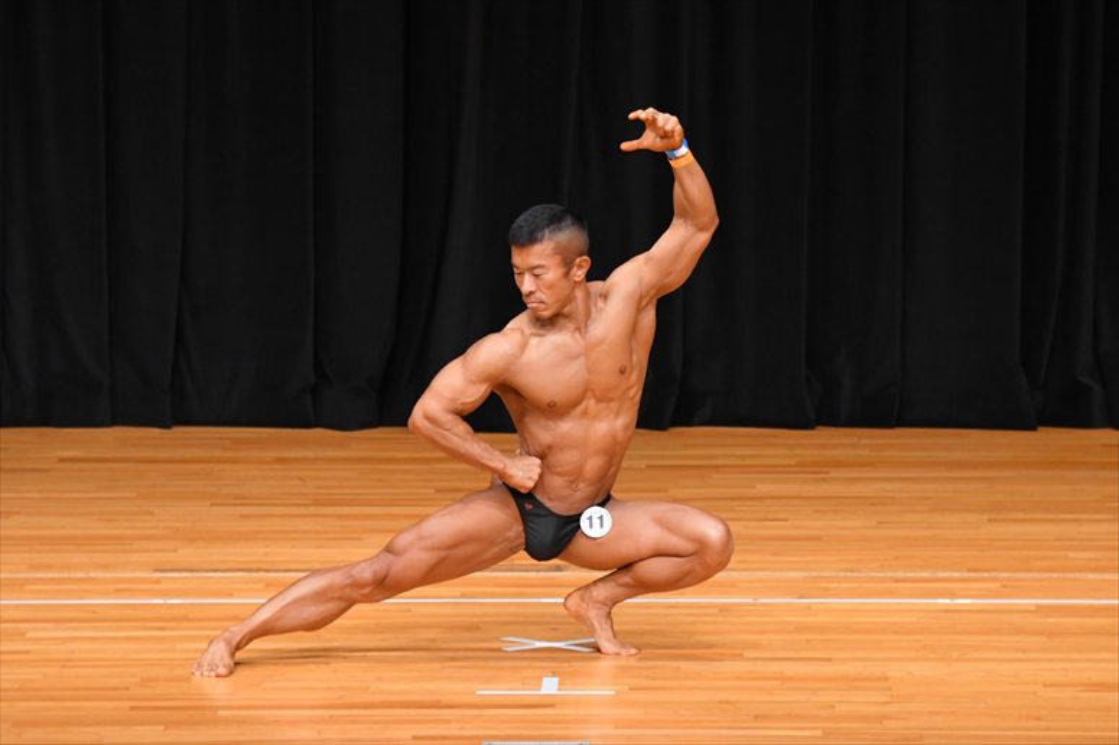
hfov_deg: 6.9
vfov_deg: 4.6
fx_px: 9321
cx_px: 560
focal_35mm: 300
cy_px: 372
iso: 4000
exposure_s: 1/400
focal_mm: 200
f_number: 5.6
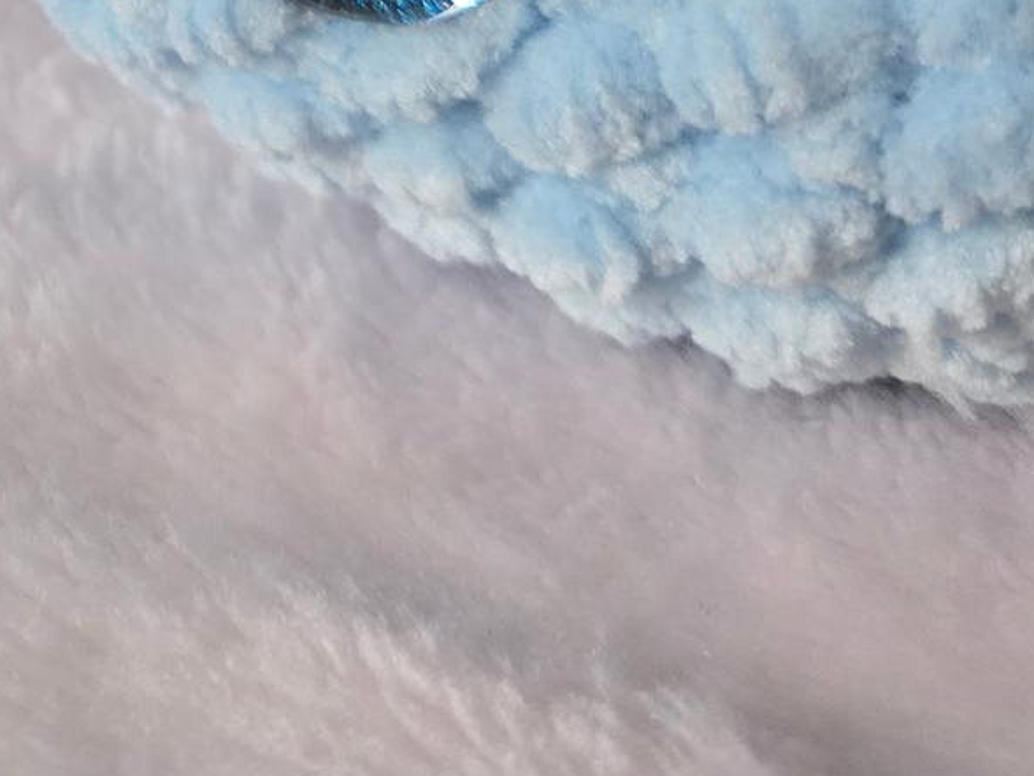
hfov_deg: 24.4
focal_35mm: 75
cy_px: -467
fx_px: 2241
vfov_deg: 17.2
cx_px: -79
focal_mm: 5.4
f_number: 1.8
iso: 640
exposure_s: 1/120
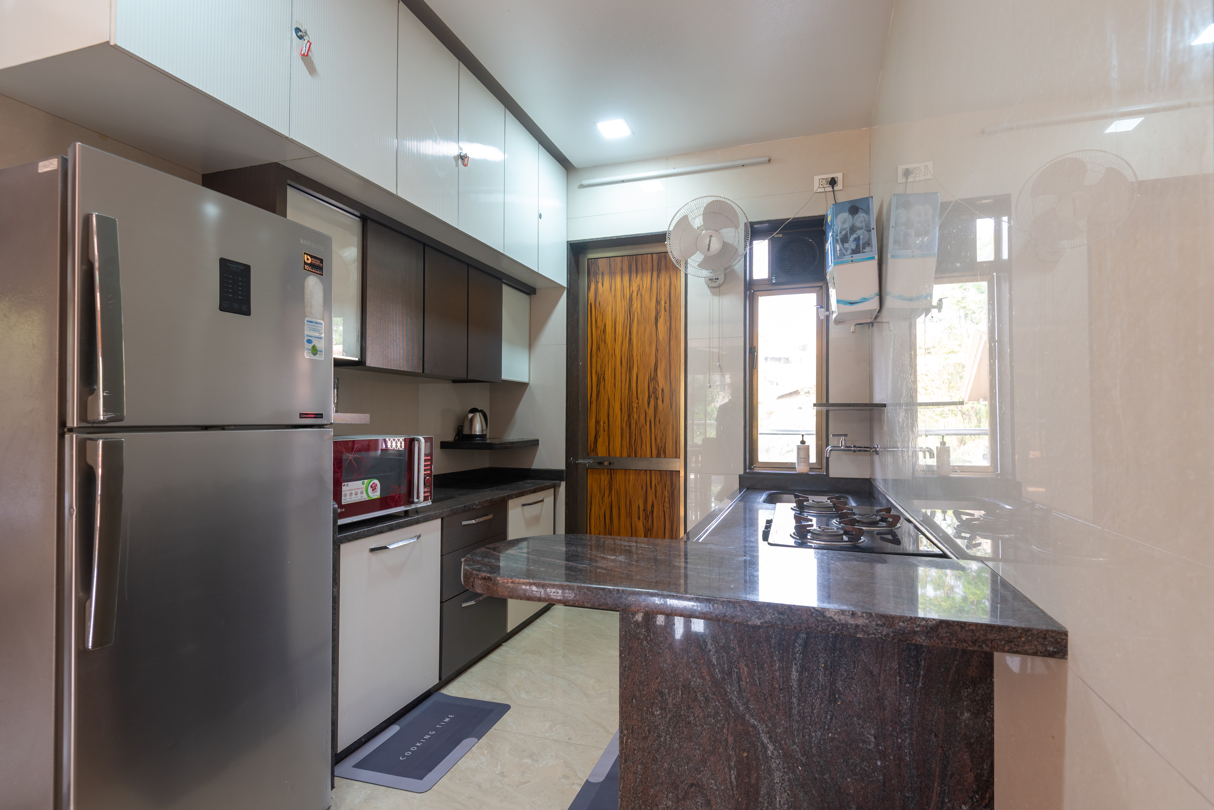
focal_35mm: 16
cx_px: 607
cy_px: 405
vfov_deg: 73.8
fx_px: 540
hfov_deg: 96.7
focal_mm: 16
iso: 250
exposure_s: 1/5
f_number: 7.1
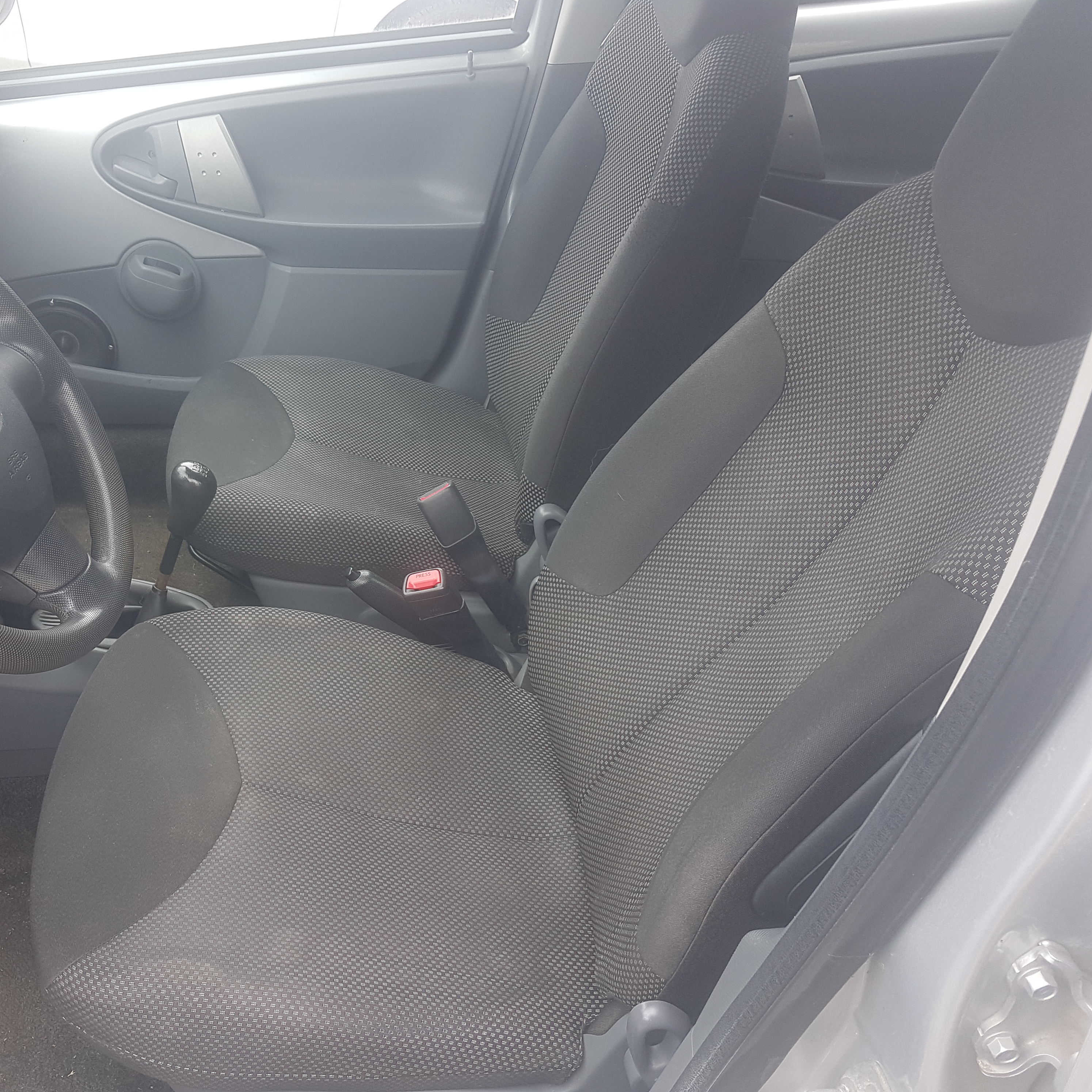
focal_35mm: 31
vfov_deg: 52.5
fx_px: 1106
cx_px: 362
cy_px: 545
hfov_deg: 51.5
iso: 40
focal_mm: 4.2
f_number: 1.7
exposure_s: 1/113
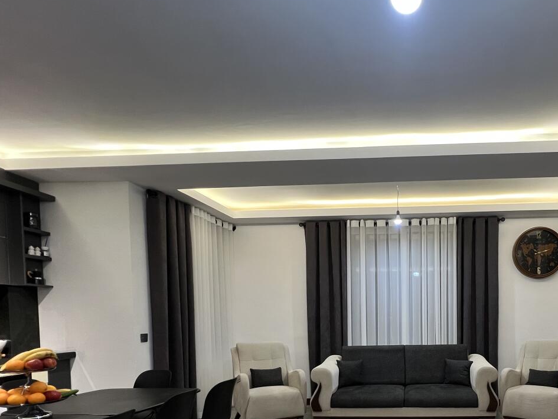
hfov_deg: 72.4
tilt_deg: -2.6
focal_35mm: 22
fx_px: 355
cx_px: 402
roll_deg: +0.6
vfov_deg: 56.6
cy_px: 336
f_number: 1.8
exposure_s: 1/100
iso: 250
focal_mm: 1.57
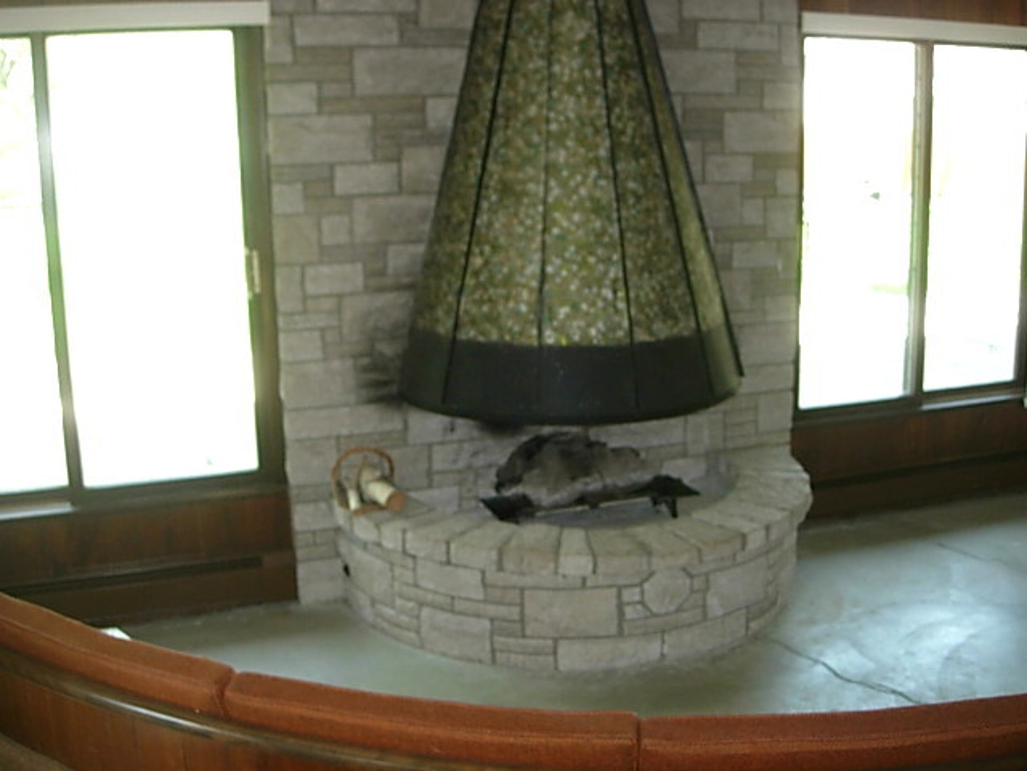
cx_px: 514
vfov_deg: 37.7
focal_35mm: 38
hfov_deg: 49.0
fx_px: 1127
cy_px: 386
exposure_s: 1/24.6
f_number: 2.8
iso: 79
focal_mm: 7.8
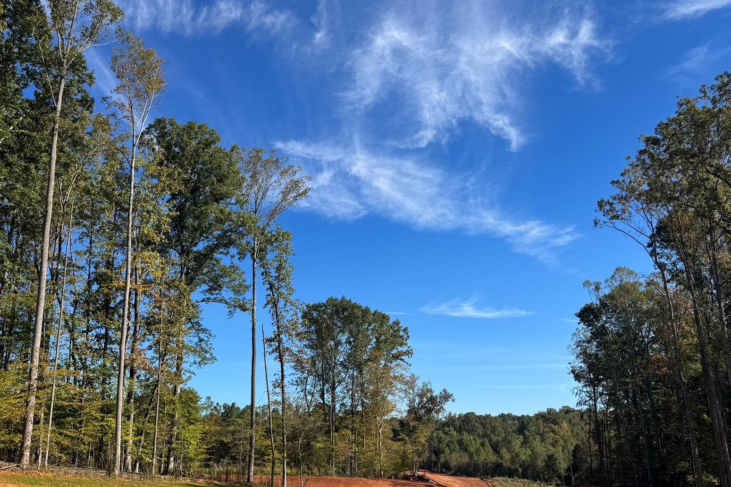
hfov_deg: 57.2
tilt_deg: +16.1
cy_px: 250
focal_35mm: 33
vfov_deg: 40.0
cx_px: 353
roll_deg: +2.9
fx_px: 670
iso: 80
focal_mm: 6.76
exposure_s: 1/4310
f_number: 1.78
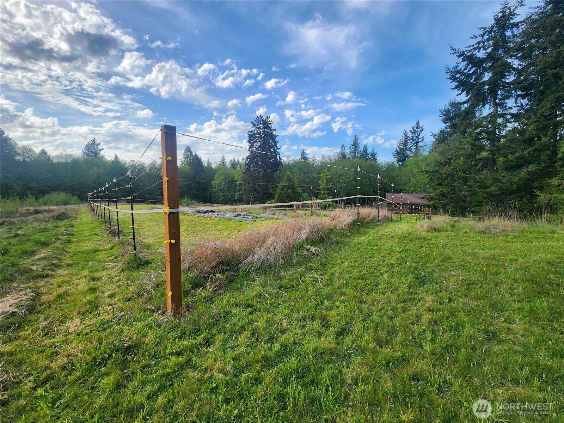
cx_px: 282
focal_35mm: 13
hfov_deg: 106.2
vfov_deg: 89.9
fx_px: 212
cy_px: 212
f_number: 2.2
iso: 50
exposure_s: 1/1311
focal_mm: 2.2
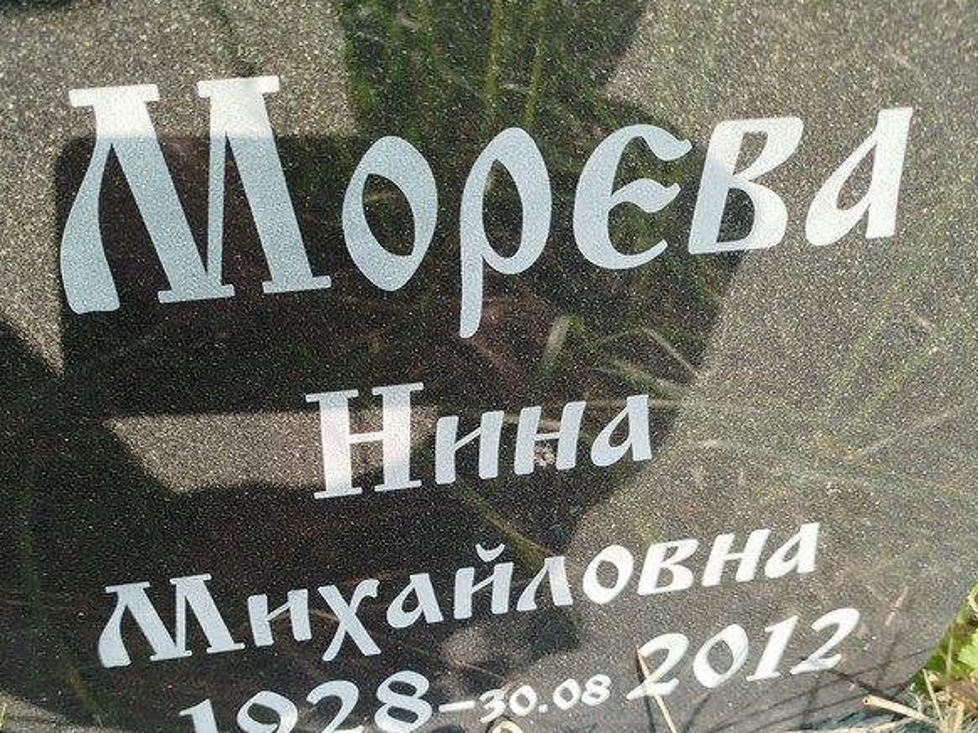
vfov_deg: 42.3
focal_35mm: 33
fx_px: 932
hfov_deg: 55.0
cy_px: 489
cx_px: 390
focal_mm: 5.31
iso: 50
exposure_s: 1/149
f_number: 1.7
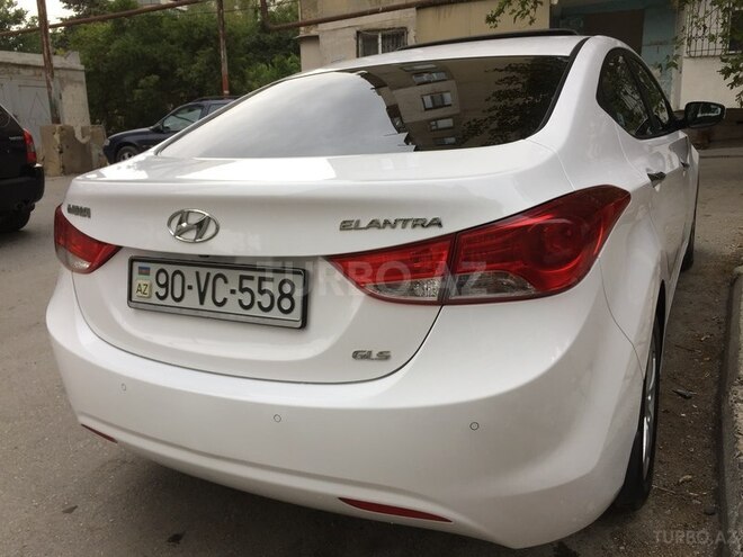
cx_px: 372
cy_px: 278
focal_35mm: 29
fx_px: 622
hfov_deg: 61.7
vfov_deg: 48.2
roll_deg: +0.7
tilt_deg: -11.3
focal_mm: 4.15
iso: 32
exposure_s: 1/103
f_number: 2.2
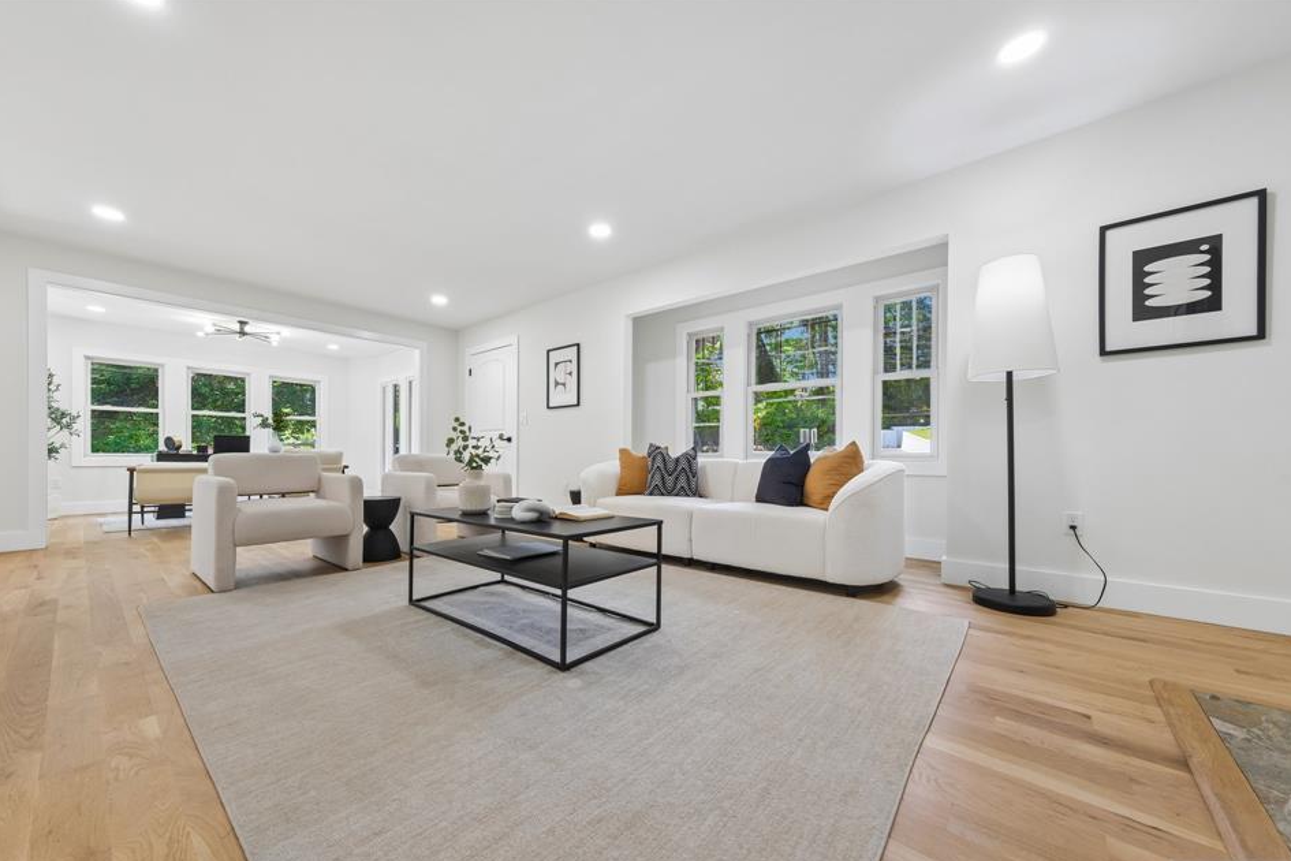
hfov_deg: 108.2
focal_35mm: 13
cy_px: 459
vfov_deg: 85.3
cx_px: 608
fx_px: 466
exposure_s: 1/9
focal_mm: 8
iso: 160
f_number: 8
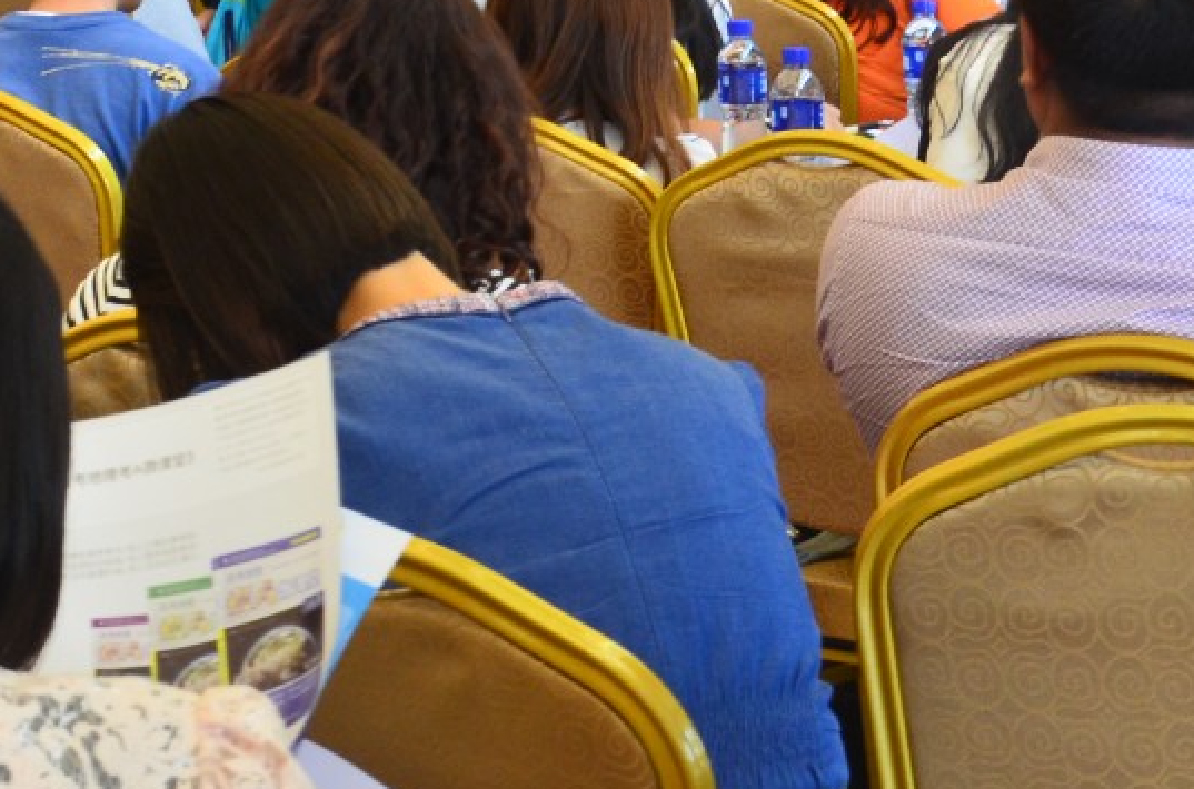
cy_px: -368
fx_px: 5177
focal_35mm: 156
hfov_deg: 12.6
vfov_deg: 8.5
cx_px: -467
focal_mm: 35
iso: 500
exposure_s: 1/25
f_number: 6.3
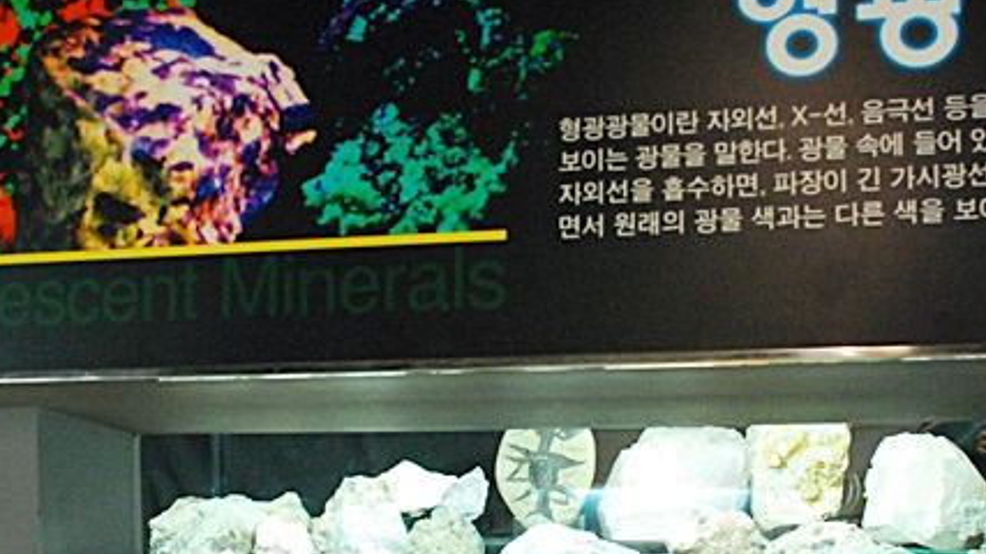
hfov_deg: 35.4
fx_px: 1542
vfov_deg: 20.3
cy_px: 349
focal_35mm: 59
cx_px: 566
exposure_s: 1/25
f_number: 3.8
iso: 1600
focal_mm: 20
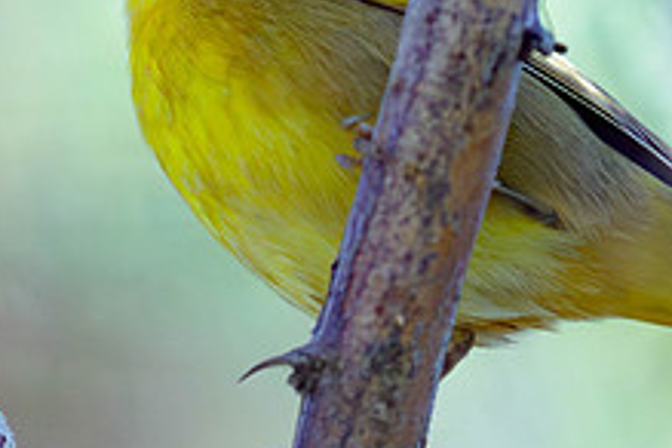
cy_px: 81
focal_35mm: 3007
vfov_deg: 0.5
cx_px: 30
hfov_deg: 0.7
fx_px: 56126
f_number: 4
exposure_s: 1/1600
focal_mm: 560
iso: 1100
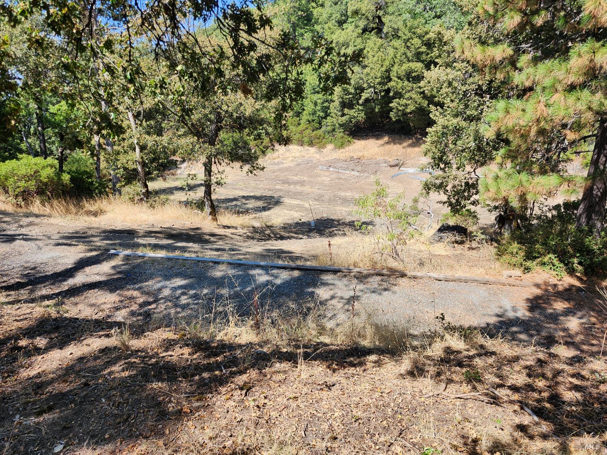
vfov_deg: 58.9
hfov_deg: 73.9
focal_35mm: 23
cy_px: 228
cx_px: 304
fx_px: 403
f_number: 1.8
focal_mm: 5.54
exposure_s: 1/834
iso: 25
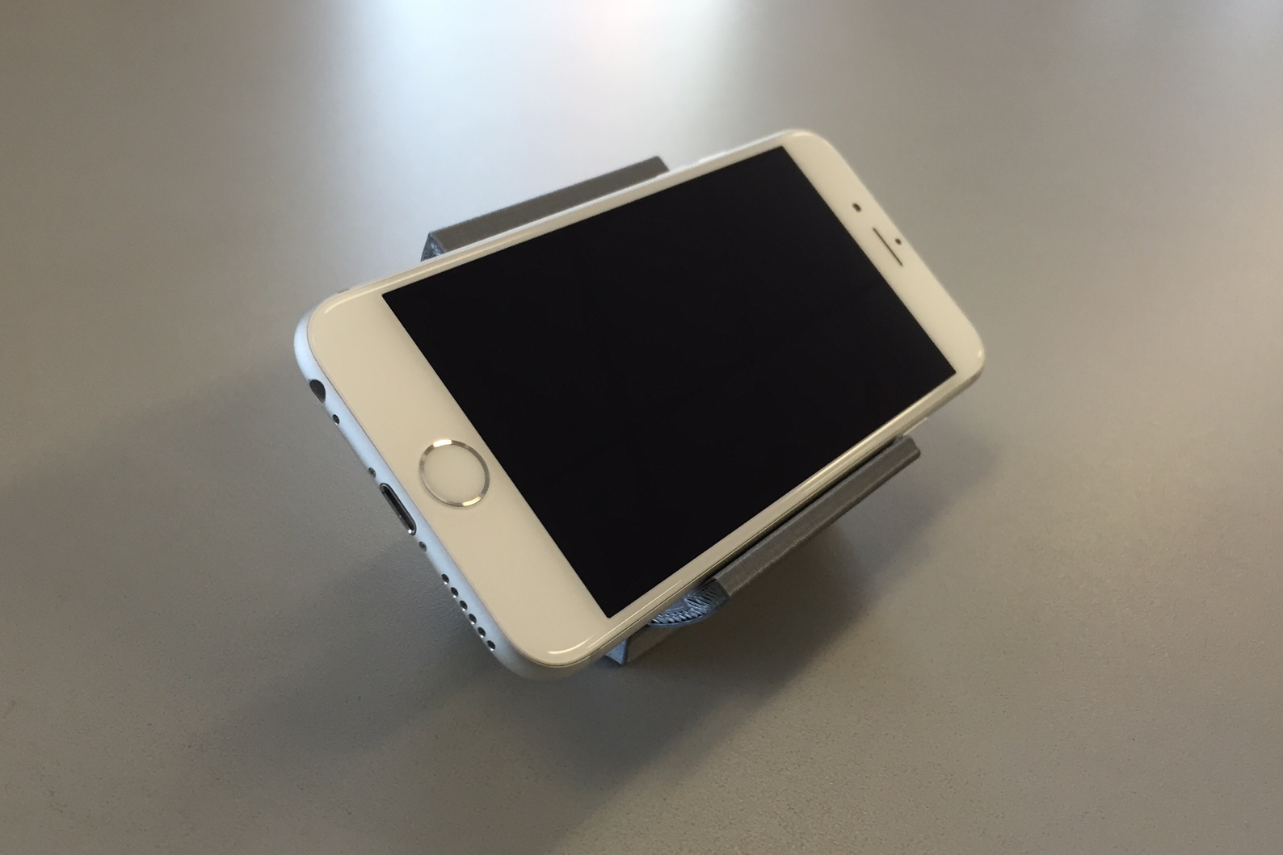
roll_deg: -9.0
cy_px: 444
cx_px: 625
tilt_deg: -35.7
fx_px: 1105
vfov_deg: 42.3
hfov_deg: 60.3
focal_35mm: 31
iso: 40
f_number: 2.2
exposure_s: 1/30
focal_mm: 4.15
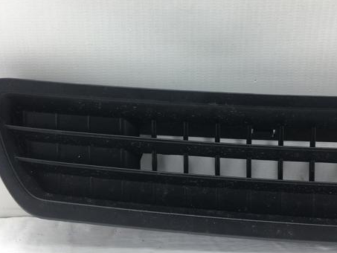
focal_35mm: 41
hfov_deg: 45.7
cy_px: 117
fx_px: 399
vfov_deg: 35.1
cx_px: 186
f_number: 2.2
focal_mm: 4.15
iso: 25
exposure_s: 1/100
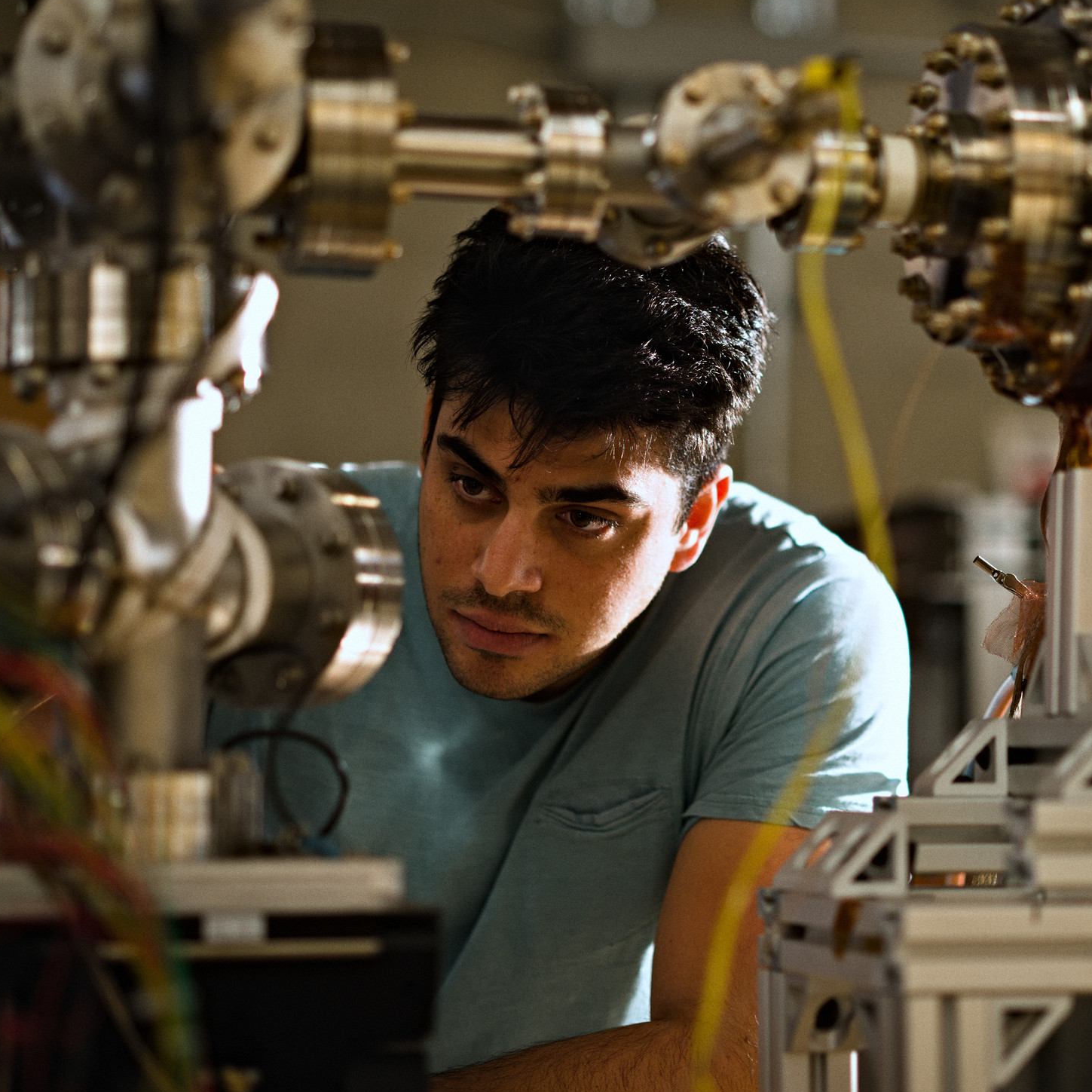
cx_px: 699
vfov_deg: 19.7
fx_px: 3141
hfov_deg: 19.7
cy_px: 516
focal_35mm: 88
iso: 200
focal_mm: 50
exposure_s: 1/200
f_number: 1.4
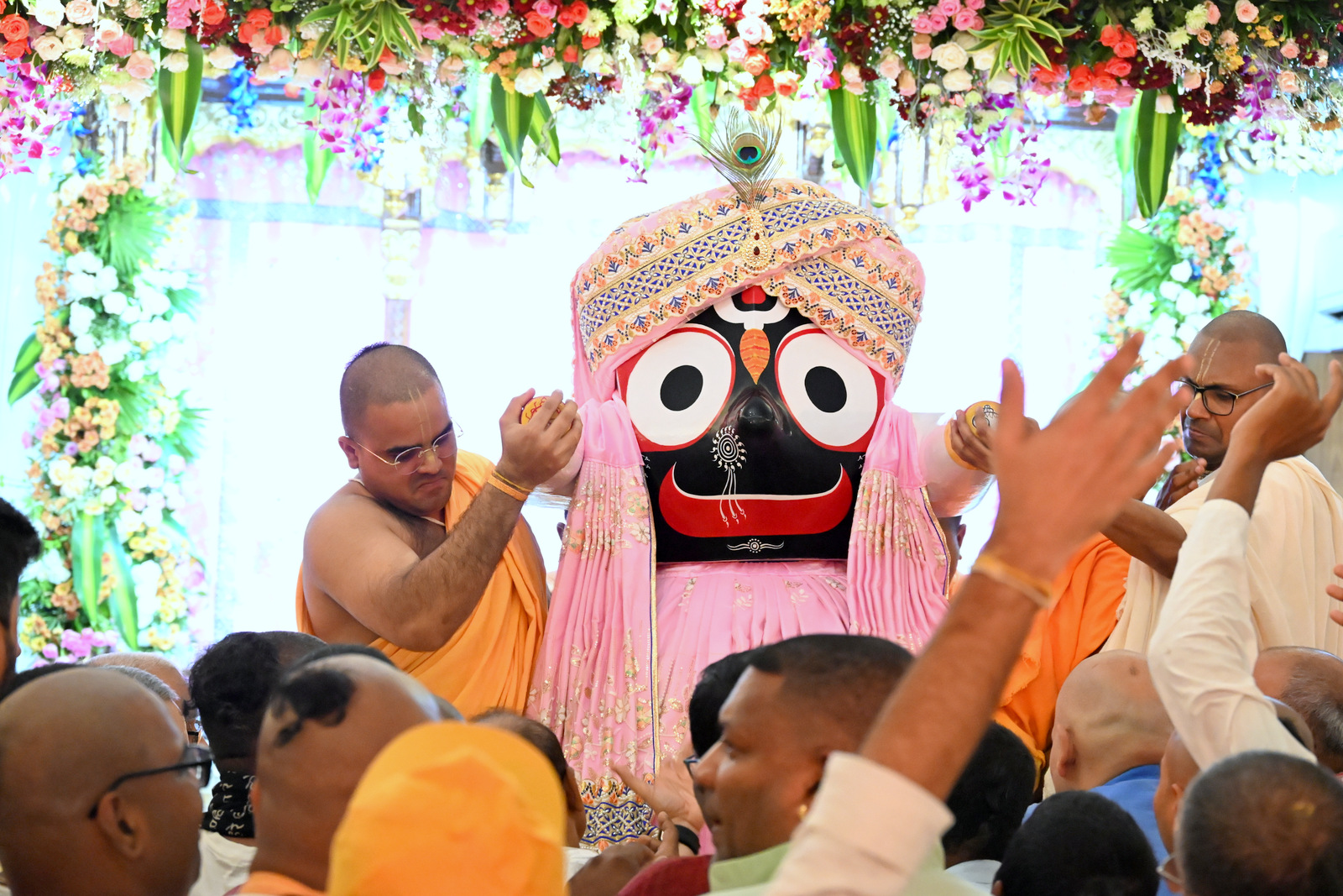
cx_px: 672
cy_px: 448
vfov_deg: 14.9
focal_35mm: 92
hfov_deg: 22.1
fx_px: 3432
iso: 10000
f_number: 6.3
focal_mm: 92
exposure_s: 1/125
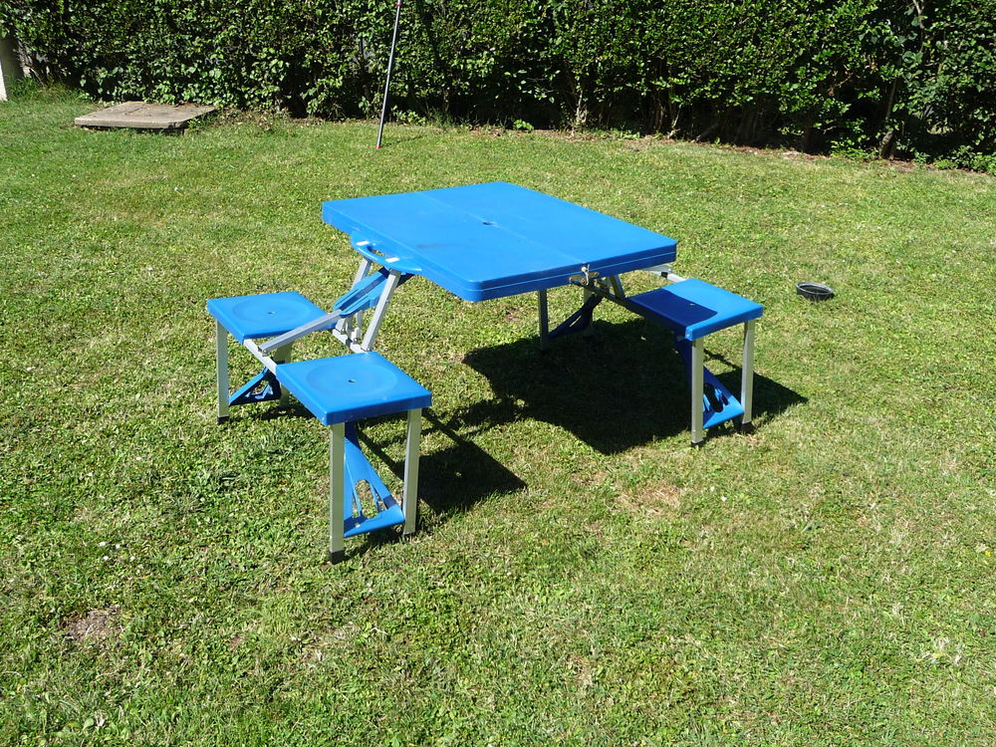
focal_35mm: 34
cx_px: 498
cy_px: 374
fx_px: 978
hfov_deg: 54.0
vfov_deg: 41.8
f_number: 3.3
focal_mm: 4.7
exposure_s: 1/640
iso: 100
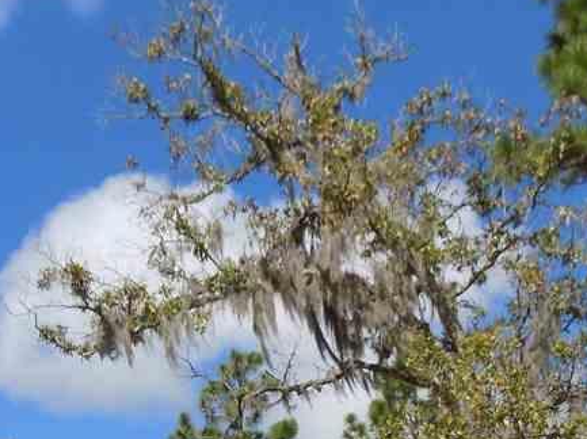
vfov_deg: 19.6
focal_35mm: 68
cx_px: 278
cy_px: 595
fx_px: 1152
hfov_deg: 28.6
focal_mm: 4
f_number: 3.1
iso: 80
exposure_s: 1/1250
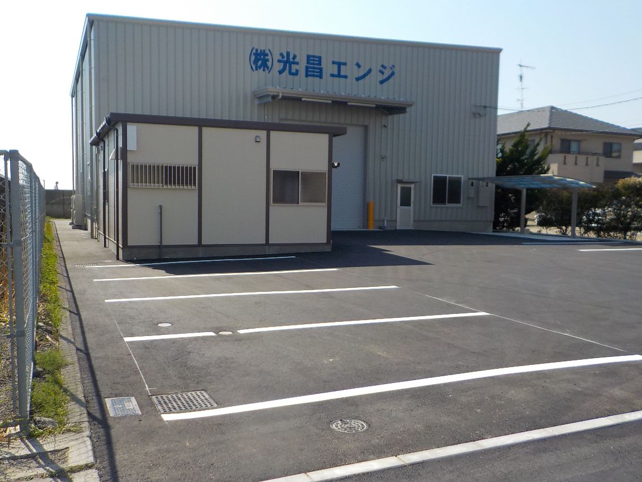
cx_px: 321
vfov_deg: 46.8
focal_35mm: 30
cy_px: 241
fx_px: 556
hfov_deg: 60.0
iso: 125
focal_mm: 4.1
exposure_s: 1/1250
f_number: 3.3
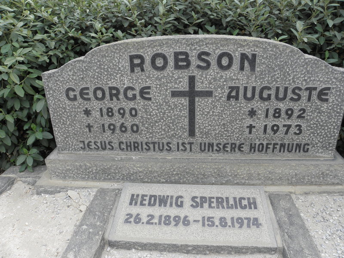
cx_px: 172
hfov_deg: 67.3
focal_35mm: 26
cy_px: 129
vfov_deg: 53.1
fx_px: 258
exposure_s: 1/60
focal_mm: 4.6
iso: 64
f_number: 5
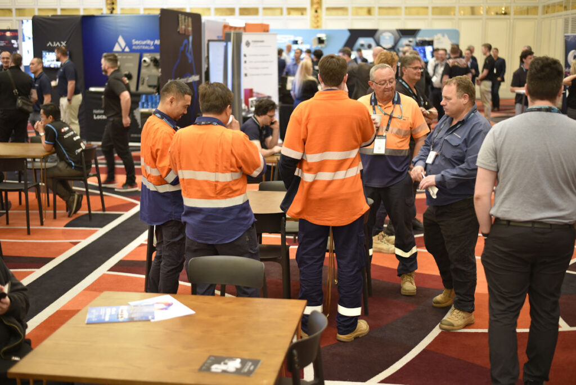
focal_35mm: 50
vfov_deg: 27.0
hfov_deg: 39.6
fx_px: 800
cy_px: 192
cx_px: 288
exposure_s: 1/60
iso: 800
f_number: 2
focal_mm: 50
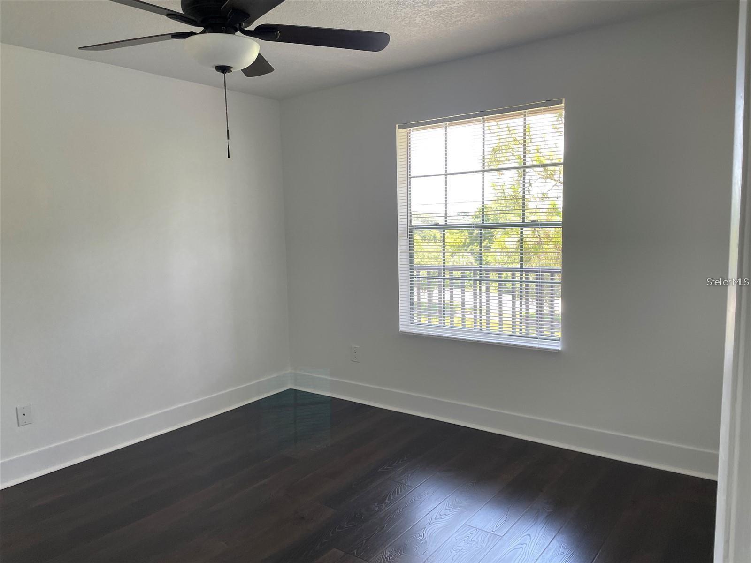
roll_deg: +1.7
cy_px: 282
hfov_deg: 67.3
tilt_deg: -7.0
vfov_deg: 53.1
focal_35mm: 26
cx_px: 376
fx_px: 564
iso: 100
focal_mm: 4.2
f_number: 1.6
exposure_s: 1/120
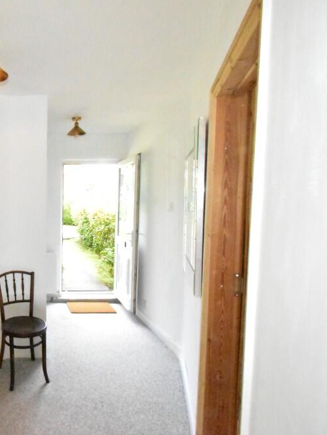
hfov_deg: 51.2
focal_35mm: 22
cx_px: 12
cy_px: 219
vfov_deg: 76.4
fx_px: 277
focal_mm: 10
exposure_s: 1/200
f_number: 22
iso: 25600
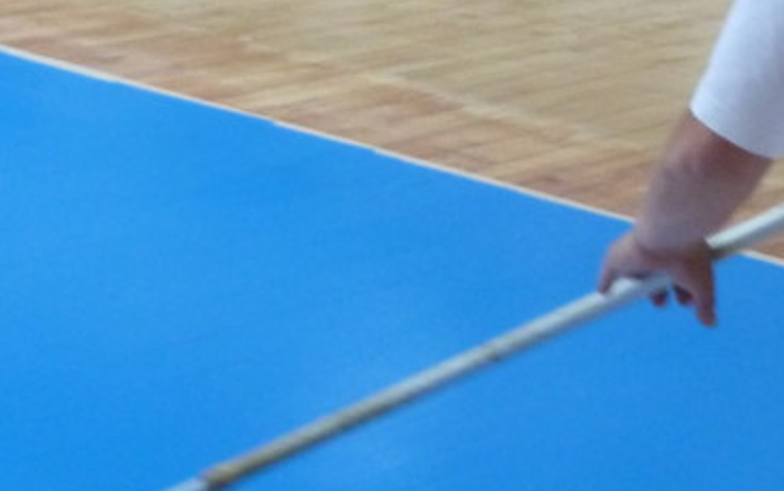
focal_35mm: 133
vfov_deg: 9.9
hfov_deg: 15.5
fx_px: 2844
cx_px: 718
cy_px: 211
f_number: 3.7
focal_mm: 7.3
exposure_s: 1/60
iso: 400
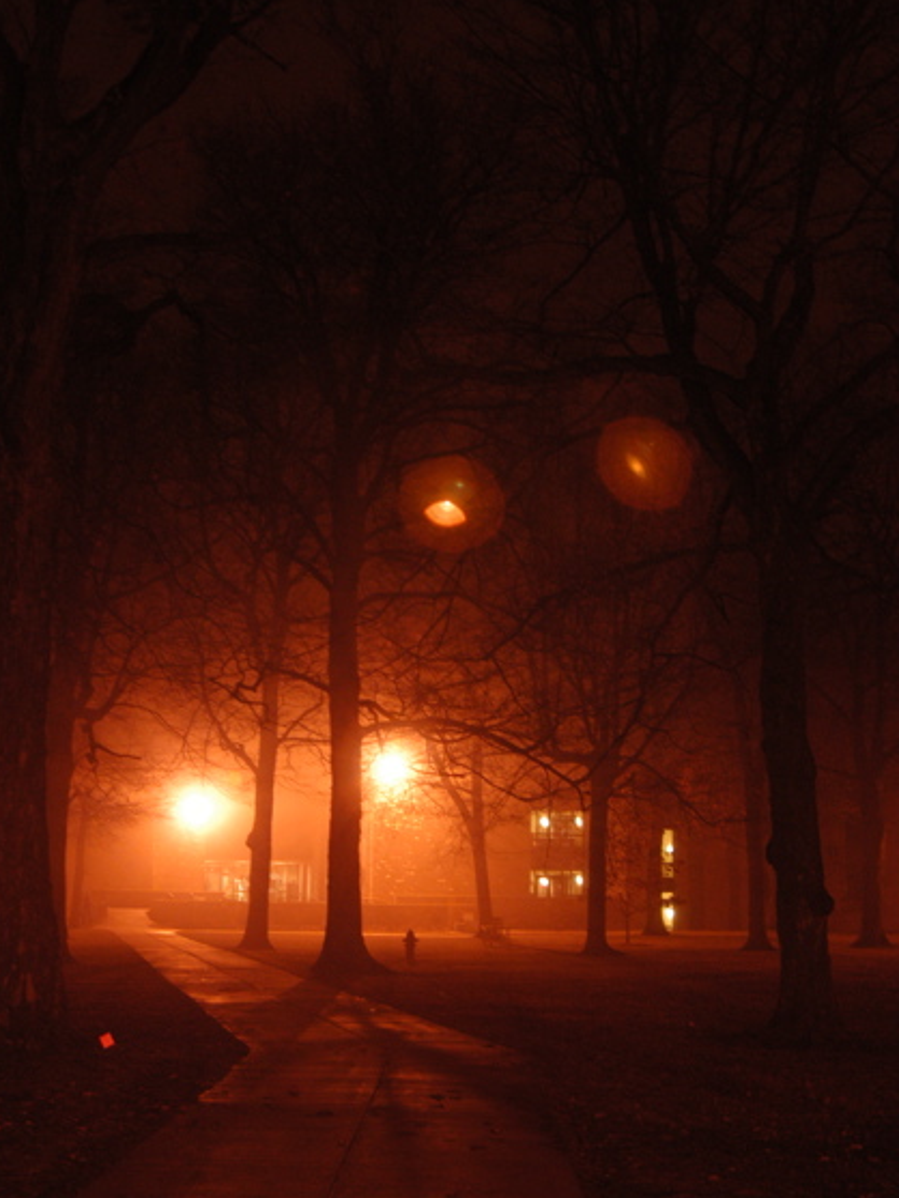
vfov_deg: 38.9
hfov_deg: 29.7
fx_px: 1696
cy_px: 619
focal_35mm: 49
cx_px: 422
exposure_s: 1/8
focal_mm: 28
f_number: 2.8
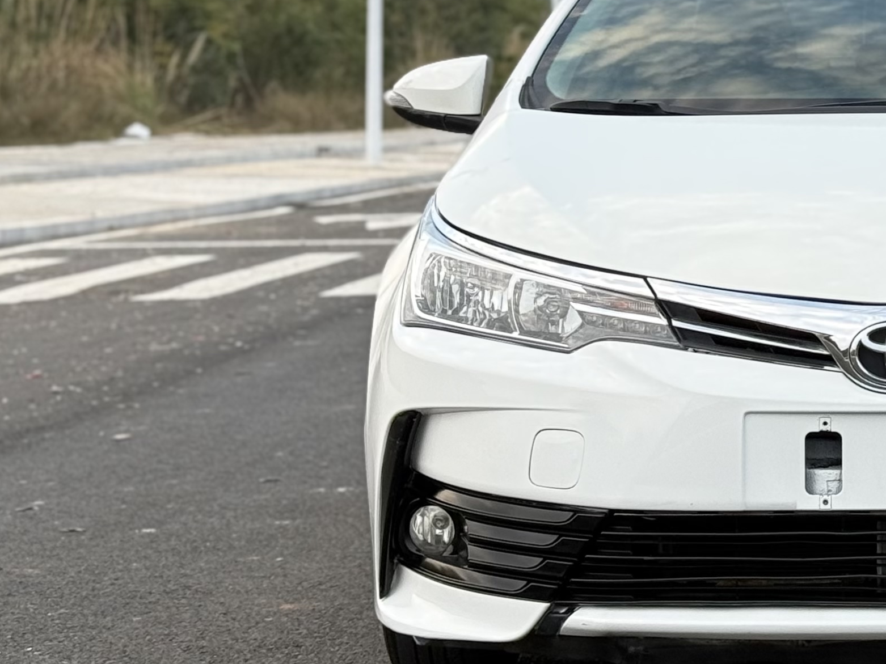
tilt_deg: +1.4
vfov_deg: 14.7
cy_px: 42
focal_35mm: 99
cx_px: 903
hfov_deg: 19.2
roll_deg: -0.9
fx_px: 2534
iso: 64
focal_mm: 6.76
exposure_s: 1/121
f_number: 1.78
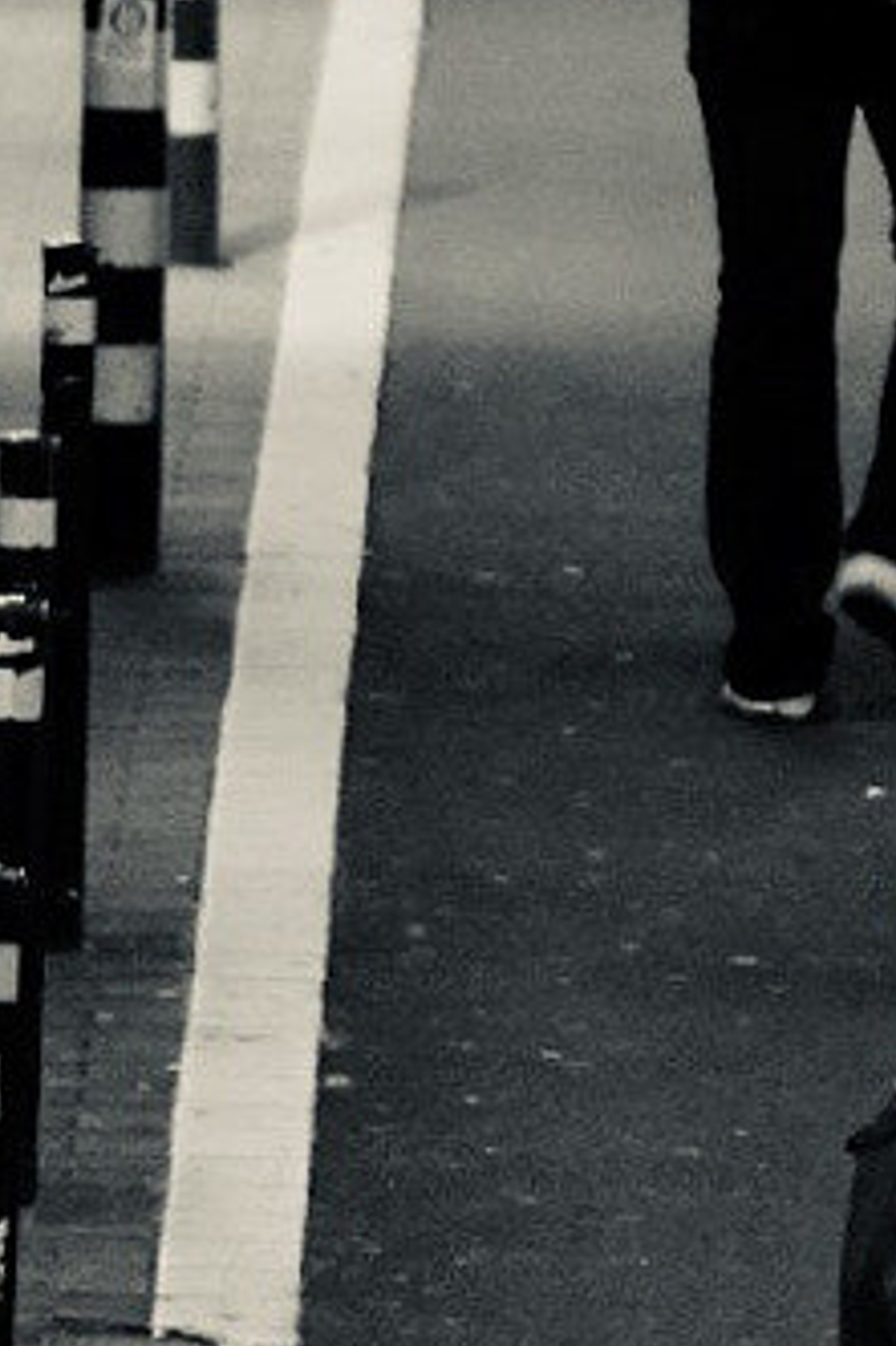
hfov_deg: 2.1
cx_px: 1784
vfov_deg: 3.2
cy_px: -770
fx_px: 24327
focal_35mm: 651
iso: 800
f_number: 2
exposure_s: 1/60
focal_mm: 90
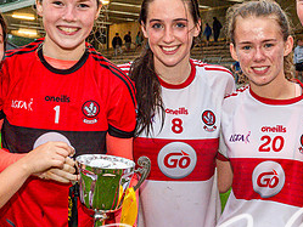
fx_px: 893
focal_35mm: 102
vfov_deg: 14.5
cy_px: 124
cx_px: 217
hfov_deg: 19.2
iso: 1600
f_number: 5
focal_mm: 34
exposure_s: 1/100
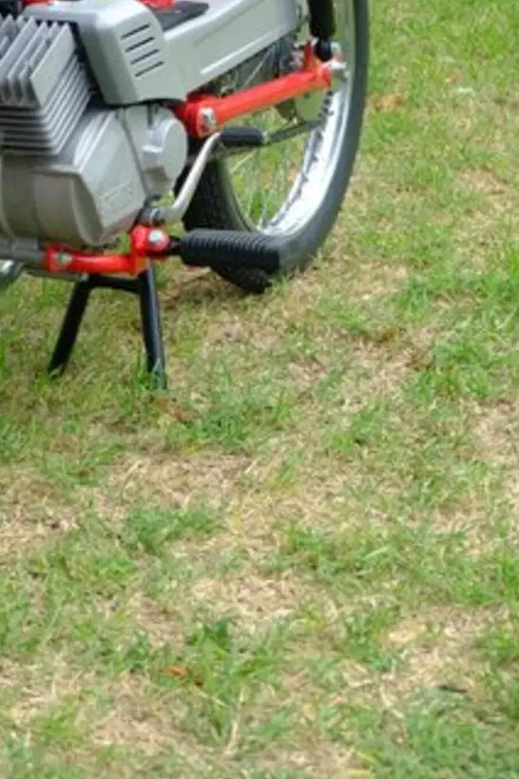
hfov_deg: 12.2
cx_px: 61
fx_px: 2422
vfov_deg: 17.7
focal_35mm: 112
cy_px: -60
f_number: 5
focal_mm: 34
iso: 200
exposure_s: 1/150
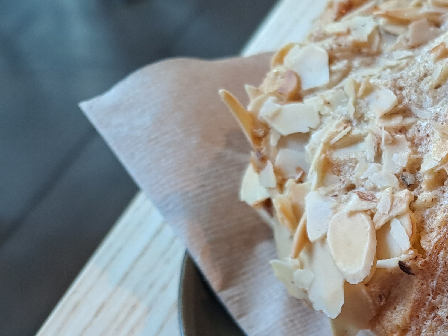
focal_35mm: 61
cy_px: 287
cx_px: 534
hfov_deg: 27.9
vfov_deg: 23.5
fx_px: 790
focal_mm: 4.65
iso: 80
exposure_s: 1/50
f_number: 1.8
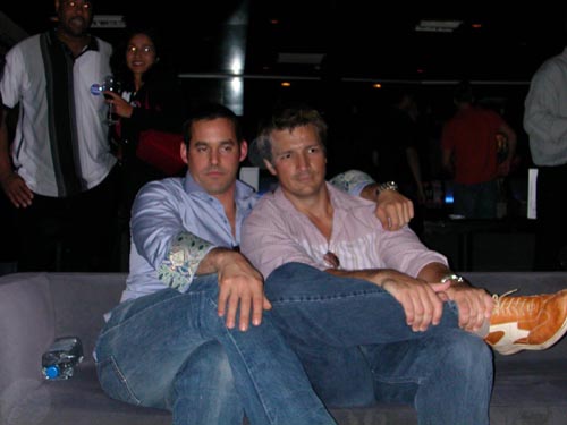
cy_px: 212
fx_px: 803
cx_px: 284
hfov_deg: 38.9
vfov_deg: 29.7
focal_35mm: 49
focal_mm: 7.5
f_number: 3.2
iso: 200
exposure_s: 1/59.9
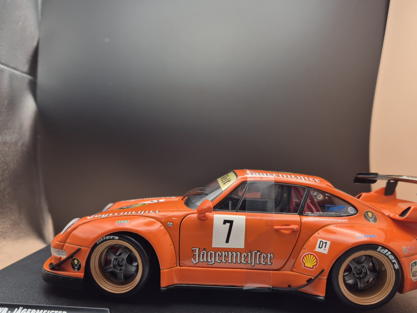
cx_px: 220
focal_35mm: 29
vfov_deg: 47.9
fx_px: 349
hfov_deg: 61.6
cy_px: 192
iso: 25
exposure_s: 1/68
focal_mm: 5.4
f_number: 1.8
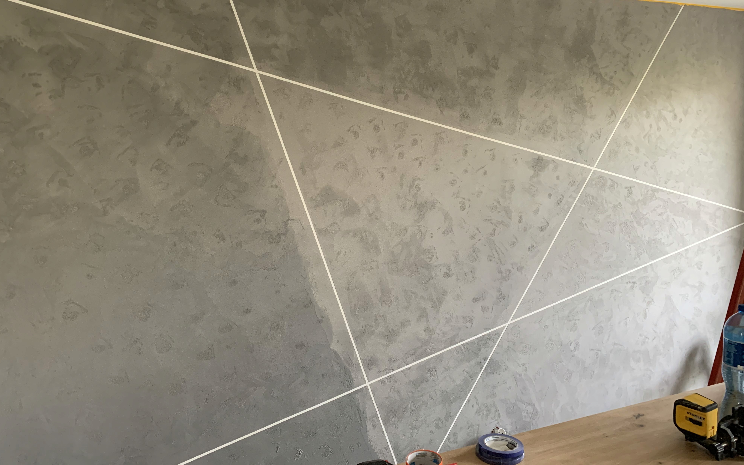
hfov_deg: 66.5
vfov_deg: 44.5
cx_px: 376
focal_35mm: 28
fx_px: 568
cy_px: 223
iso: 250
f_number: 1.8
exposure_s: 1/60
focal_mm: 4.25
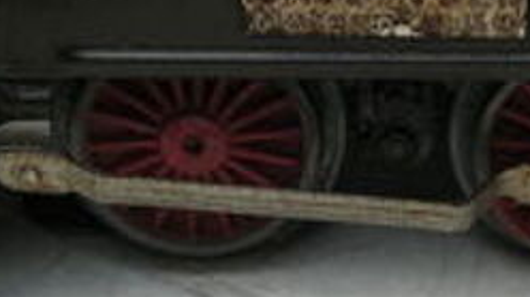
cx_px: 342
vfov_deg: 7.2
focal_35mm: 167
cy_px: 118
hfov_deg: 12.9
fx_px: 2345
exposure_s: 1/178
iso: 64
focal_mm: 7.8
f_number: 4.8
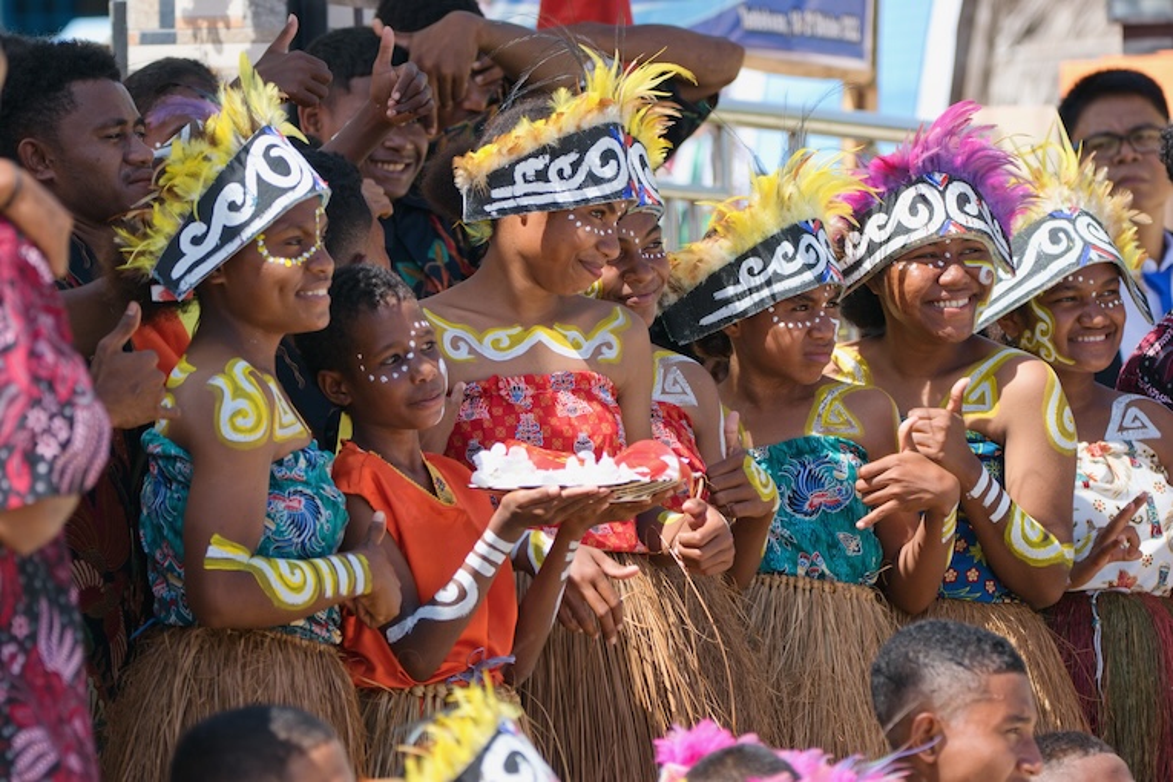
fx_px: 10752
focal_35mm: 330
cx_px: 586
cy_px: 391
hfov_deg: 6.2
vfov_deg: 4.2
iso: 400
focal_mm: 220
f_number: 5.3
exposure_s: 1/1000
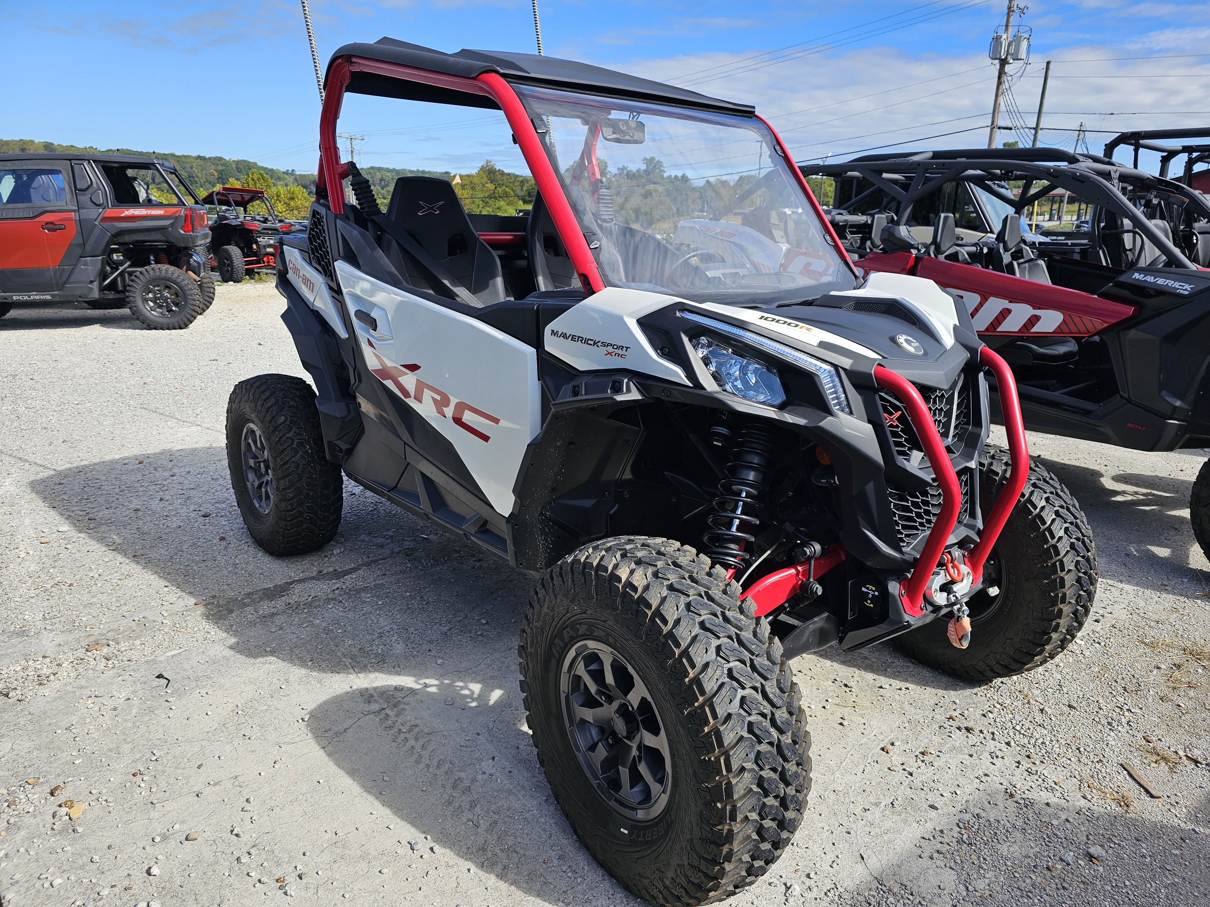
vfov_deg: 58.9
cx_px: 605
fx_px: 804
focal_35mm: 23
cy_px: 454
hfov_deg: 73.9
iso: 10
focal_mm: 6.3
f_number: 1.7
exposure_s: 1/559
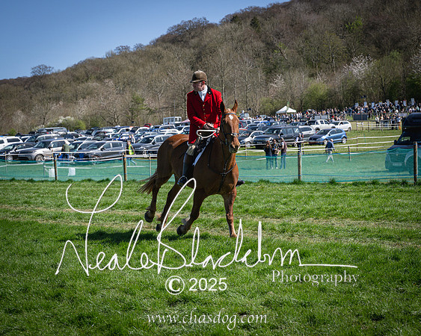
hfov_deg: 24.0
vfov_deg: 19.3
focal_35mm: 80
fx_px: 991
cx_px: 209
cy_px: 169
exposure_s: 1/2000
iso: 320
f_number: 5
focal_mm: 70
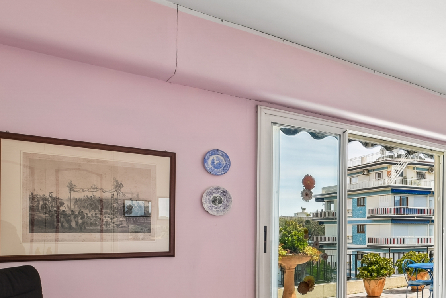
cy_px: 232
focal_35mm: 32
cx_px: 439
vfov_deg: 39.8
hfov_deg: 48.9
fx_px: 397
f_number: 11
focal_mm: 14
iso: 125
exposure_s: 1/8
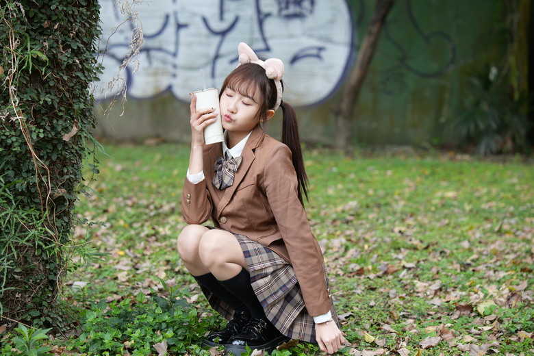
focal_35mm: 84
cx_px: 267
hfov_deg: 24.2
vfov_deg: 16.3
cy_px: 178
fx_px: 1246
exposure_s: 1/100
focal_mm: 56
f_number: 2.2
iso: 125
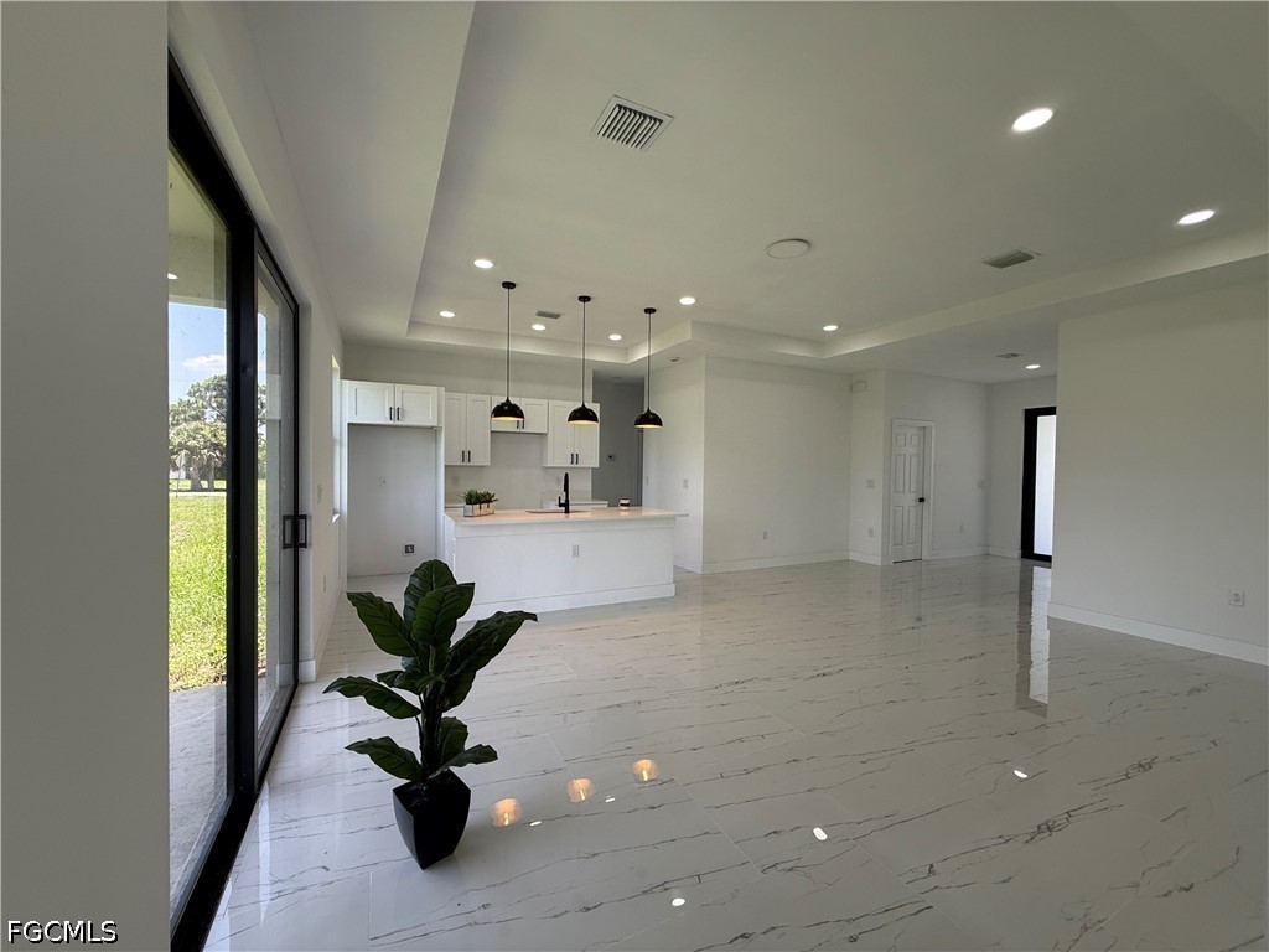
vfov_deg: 85.7
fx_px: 513
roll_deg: -0.9
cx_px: 634
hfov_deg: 102.1
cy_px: 476
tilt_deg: -0.5
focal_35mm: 14
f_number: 2.2
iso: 64
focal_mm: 2.22
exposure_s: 1/157
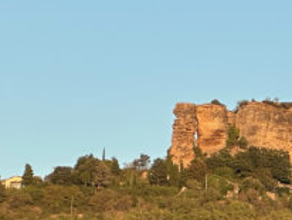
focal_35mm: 299
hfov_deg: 6.5
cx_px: 479
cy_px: 172
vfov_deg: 5.0
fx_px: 2525
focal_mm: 9
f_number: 2.8
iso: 32
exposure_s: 1/202
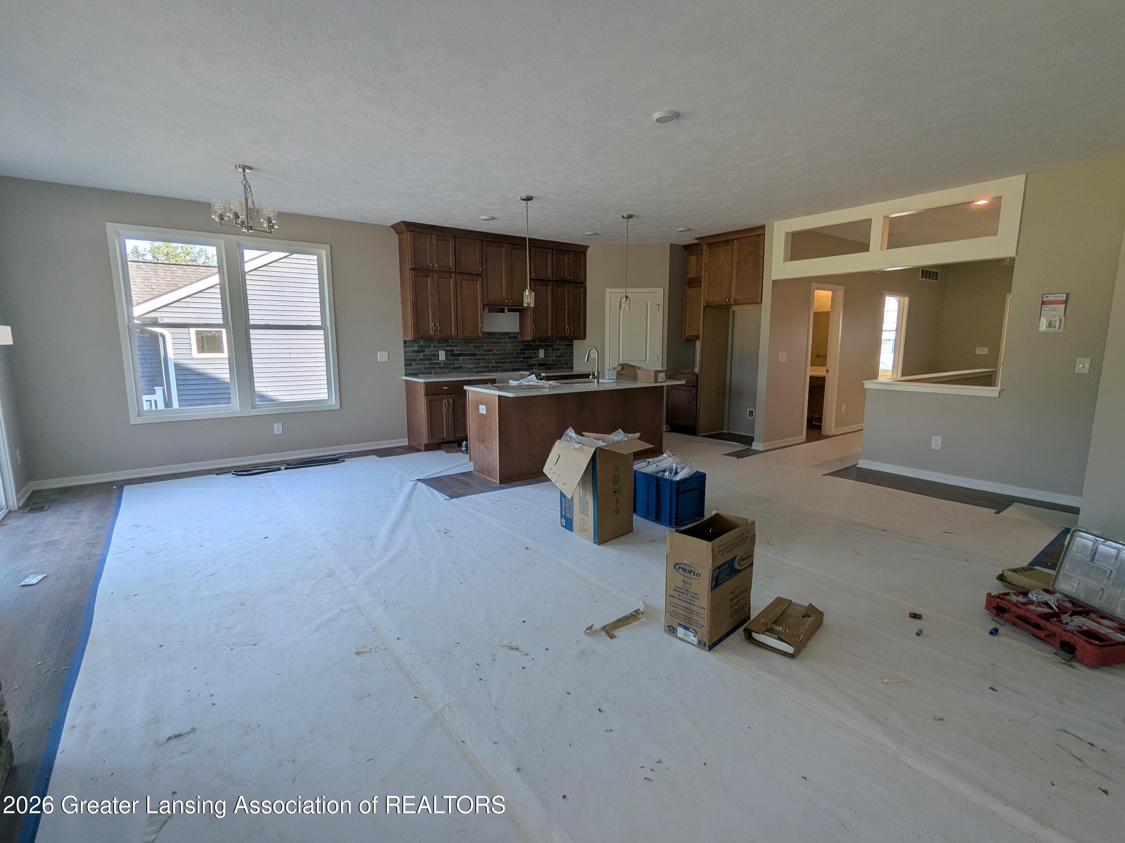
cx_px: 562
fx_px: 520
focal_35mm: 16
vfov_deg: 78.1
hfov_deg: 94.5
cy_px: 422
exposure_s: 1/183
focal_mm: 2.35
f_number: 2.2
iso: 58
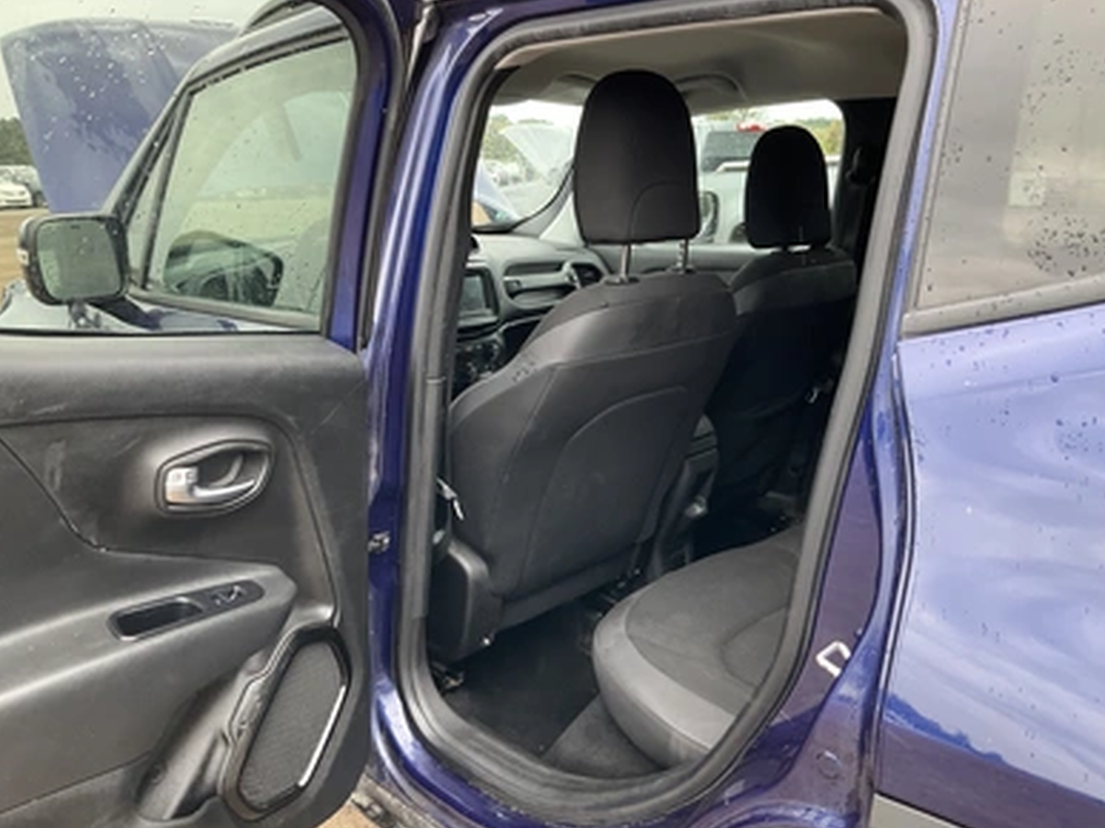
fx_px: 957
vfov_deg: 46.8
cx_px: 551
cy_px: 411
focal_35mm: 30
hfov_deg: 60.0
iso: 64
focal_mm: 3
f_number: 1.8
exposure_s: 1/98
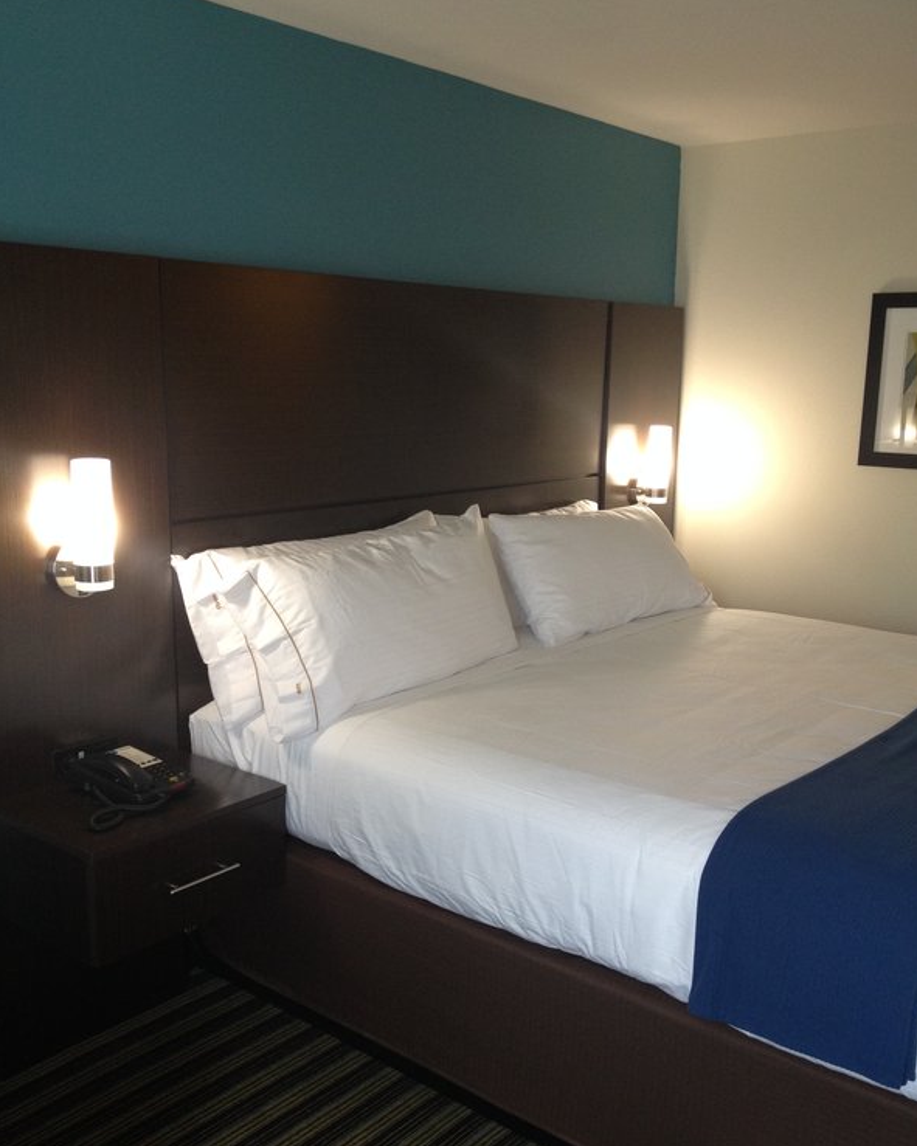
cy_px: 609
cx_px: 459
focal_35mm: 37
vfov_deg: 49.1
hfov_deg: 40.1
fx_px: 1255
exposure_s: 1/20
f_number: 2.4
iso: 100
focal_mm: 4.28
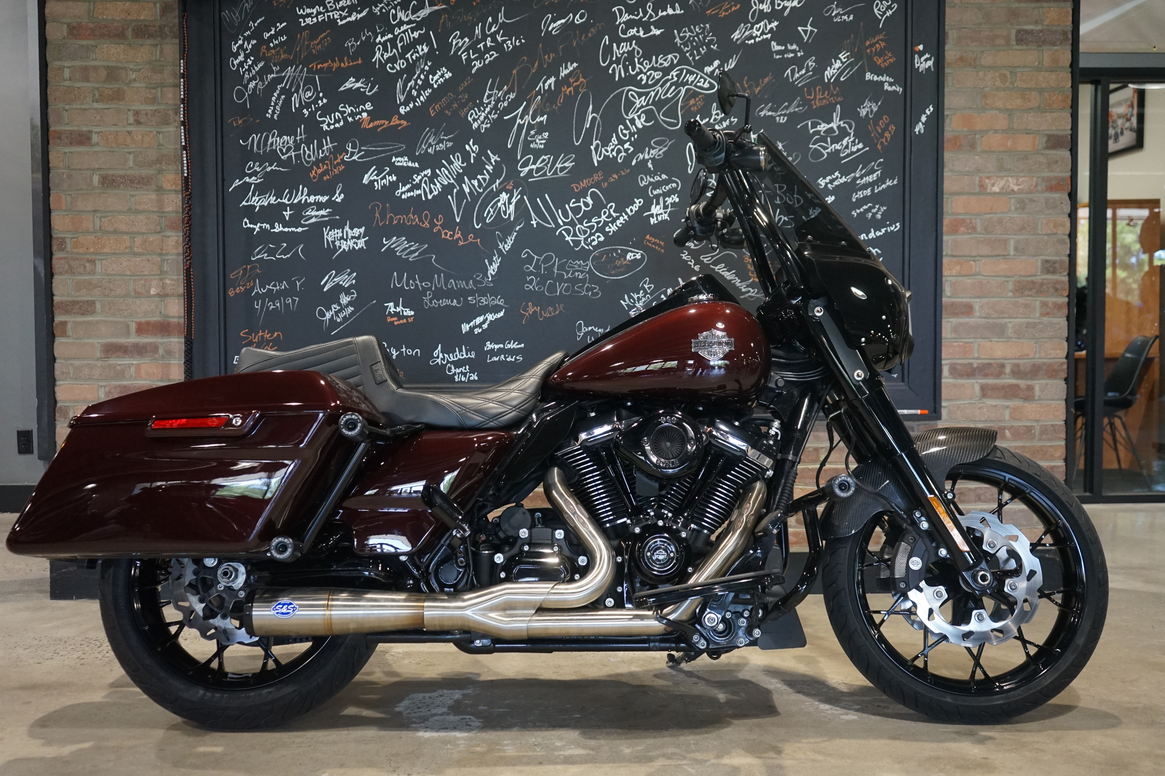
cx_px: 582
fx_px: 1100
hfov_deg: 55.8
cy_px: 388
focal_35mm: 34
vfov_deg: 38.9
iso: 2500
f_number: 4
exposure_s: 1/160
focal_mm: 34
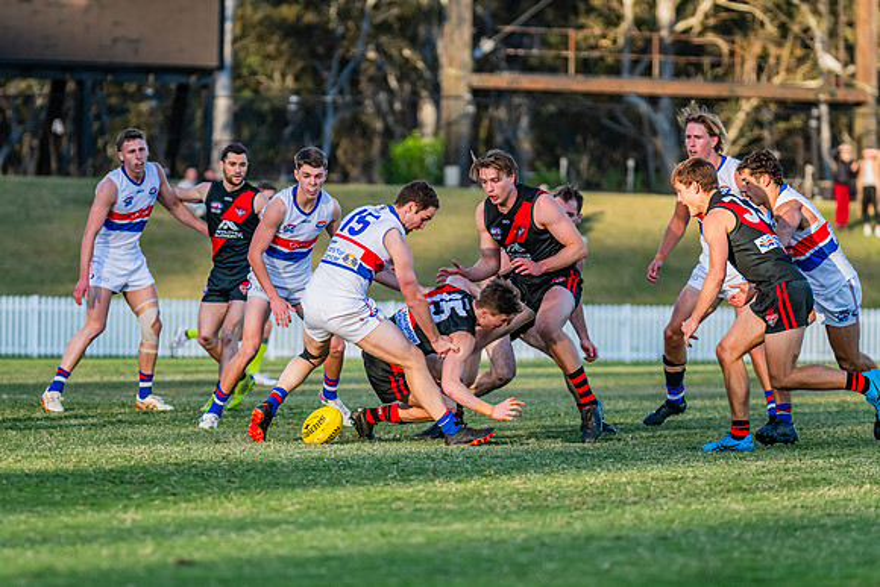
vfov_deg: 5.0
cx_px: 394
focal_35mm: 273
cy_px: 309
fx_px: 6674
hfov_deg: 7.5
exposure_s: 1/1600
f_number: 4
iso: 800
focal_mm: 240
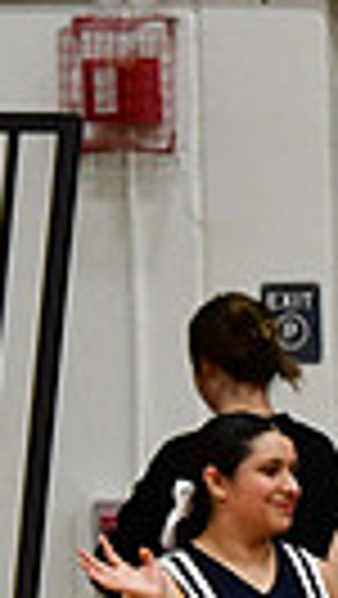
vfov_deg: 2.3
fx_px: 14631
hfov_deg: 1.3
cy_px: 659
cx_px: 1190
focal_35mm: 920
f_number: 4
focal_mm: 135
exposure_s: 1/500
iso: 4000
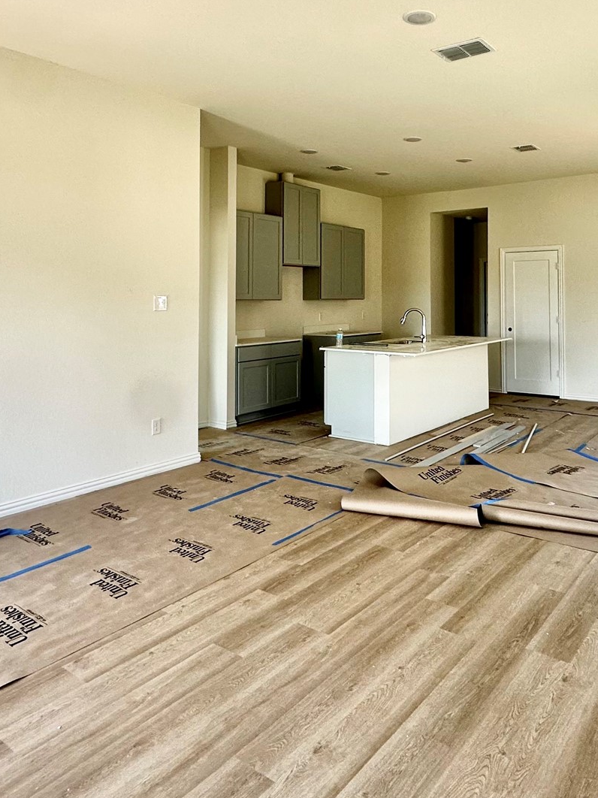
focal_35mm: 27
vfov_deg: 64.1
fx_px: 622
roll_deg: -1.0
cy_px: 285
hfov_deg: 51.0
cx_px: 356
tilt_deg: +2.0
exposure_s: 1/99
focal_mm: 2.22
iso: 100
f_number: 2.2
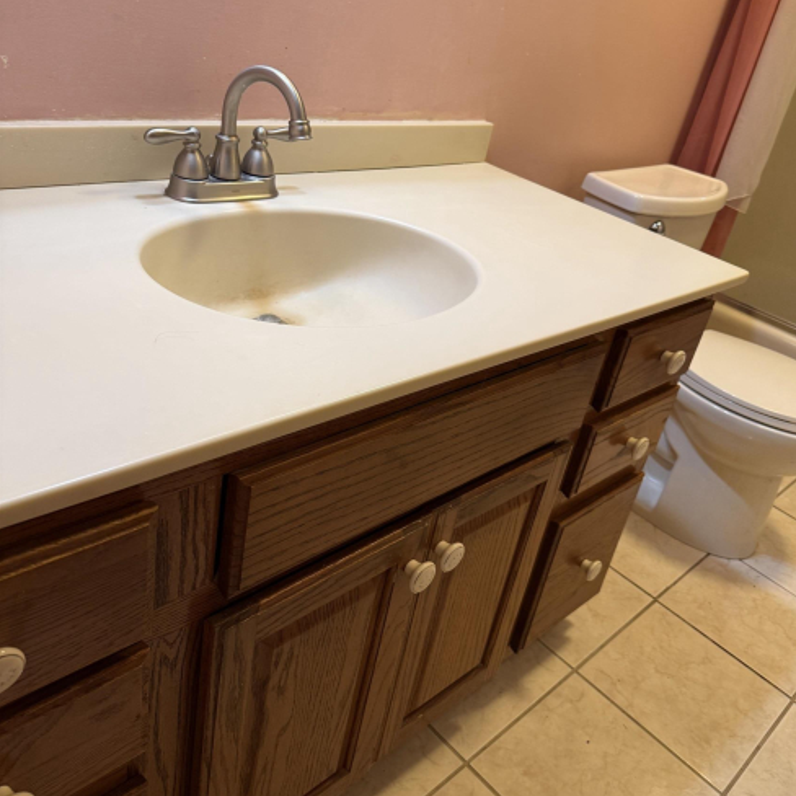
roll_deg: -10.6
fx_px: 754
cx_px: 406
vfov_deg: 55.5
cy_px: 353
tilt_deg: -27.8
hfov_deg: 55.6
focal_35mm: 29
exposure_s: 1/60
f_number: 1.78
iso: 125
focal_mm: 6.76
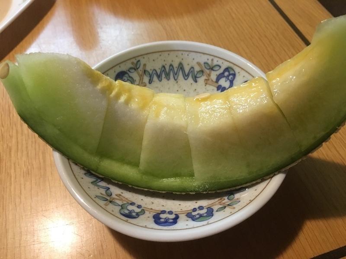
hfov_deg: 61.7
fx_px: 290
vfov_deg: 48.2
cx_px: 173
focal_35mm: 29
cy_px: 130
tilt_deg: -55.5
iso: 100
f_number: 2.2
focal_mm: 4.15
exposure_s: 1/15
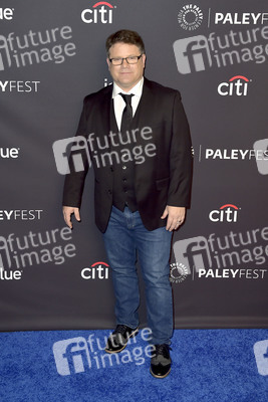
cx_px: 134
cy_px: 201
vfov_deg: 48.4
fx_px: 446
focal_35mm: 40
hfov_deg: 33.4
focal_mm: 40
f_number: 6.3
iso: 250
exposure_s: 1/250
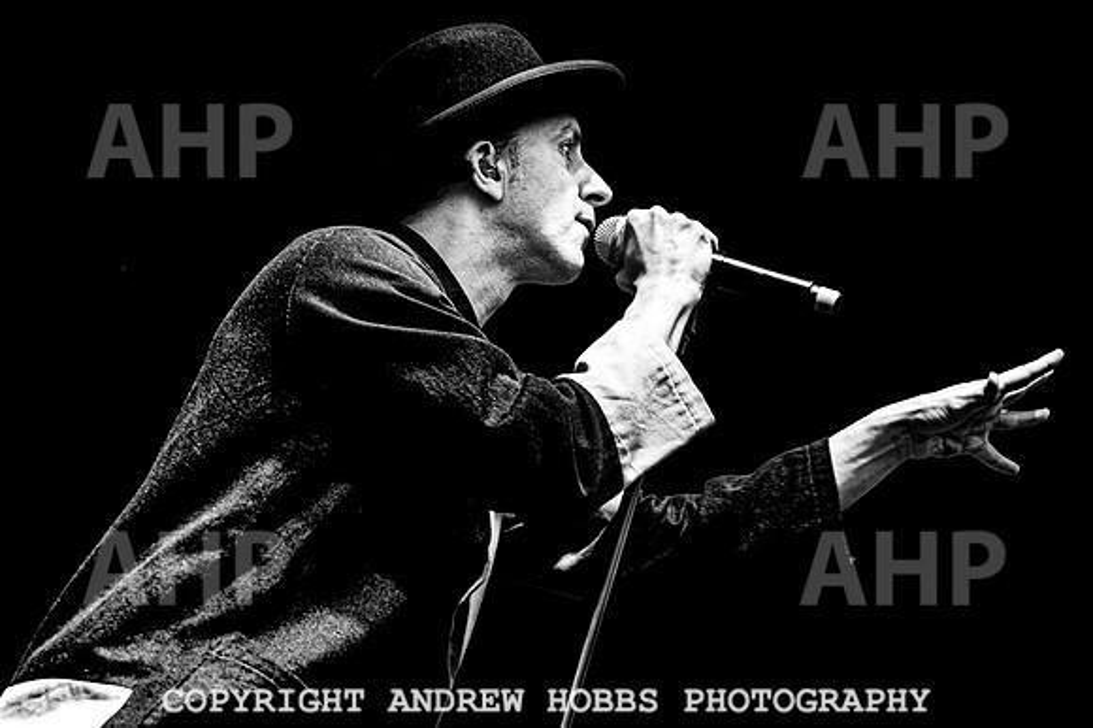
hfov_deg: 14.6
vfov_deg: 9.7
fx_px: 4270
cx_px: 499
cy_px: 333
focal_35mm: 141
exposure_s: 1/100
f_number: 4.5
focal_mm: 120
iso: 1000
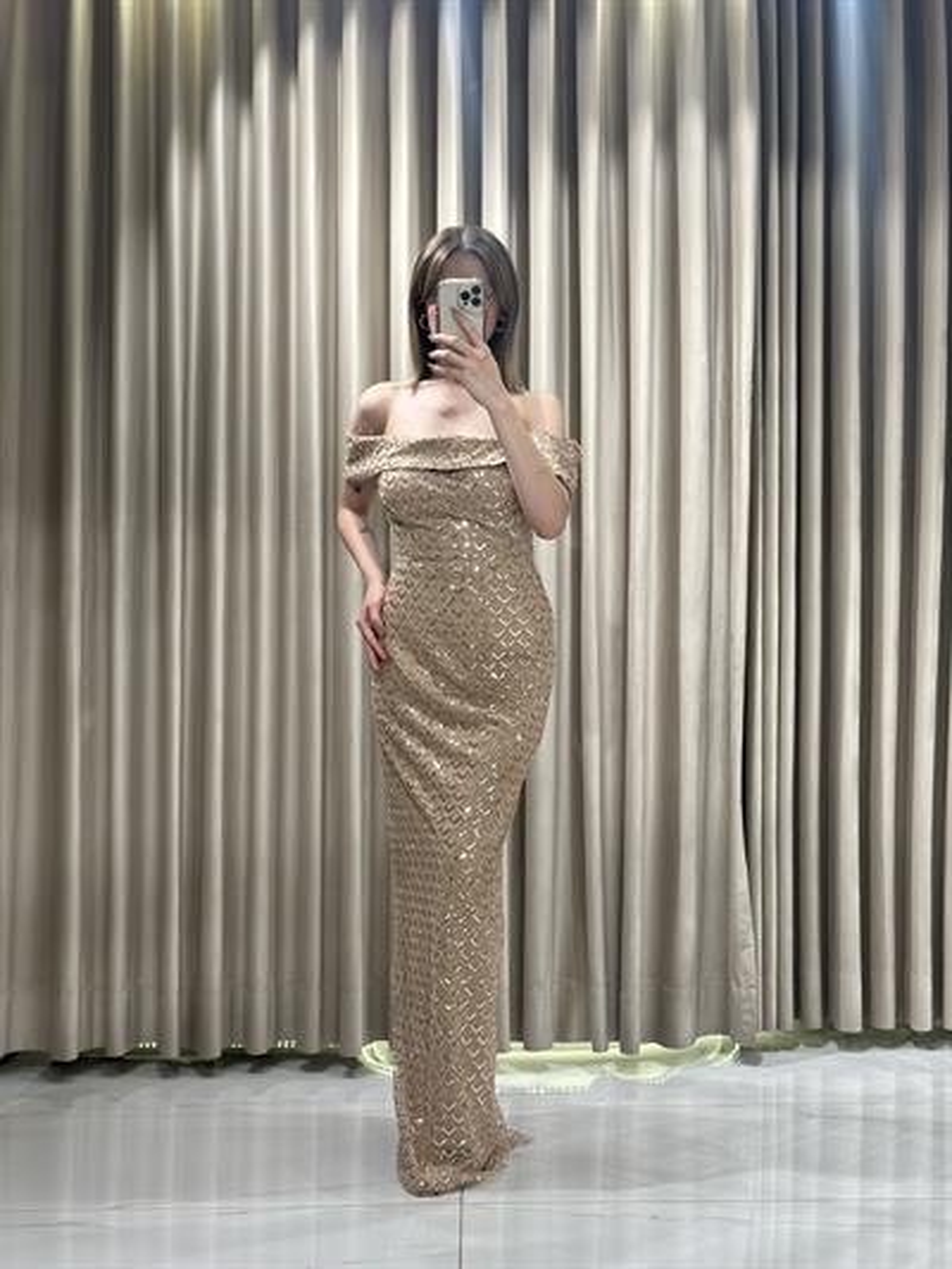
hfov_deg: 30.3
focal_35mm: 48
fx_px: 1759
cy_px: 634
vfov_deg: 39.6
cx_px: 476
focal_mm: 6.86
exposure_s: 1/349
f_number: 1.78
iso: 80
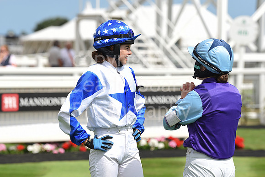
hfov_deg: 10.3
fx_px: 1472
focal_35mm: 200
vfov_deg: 6.9
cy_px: 88
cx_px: 132
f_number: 5.6
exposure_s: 1/2000
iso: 400
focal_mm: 200
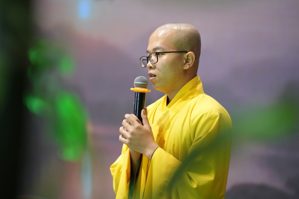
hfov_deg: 16.3
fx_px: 1046
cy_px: 100
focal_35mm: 126
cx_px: 150
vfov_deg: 10.9
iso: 3200
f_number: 2.8
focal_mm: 126
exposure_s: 1/250
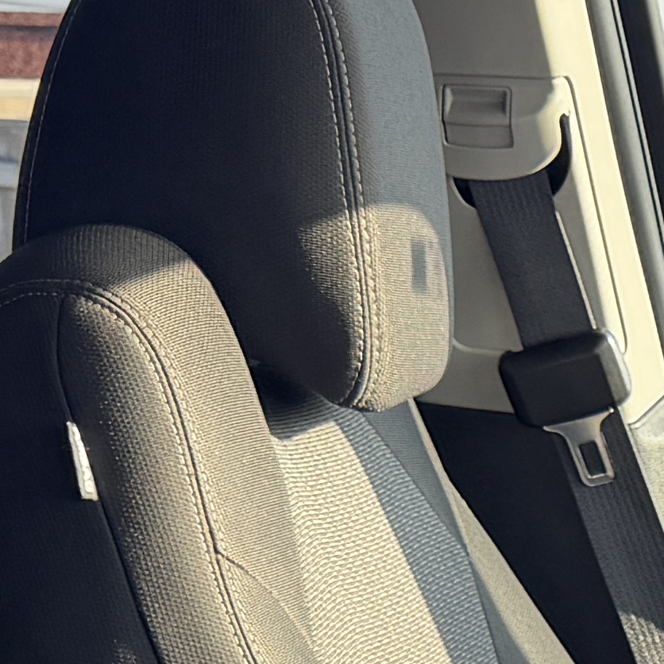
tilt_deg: -22.7
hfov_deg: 11.1
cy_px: 1463
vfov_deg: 10.7
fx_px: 3147
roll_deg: -0.6
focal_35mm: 145
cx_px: 1263
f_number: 1.78
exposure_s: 1/207
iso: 80
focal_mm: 6.76
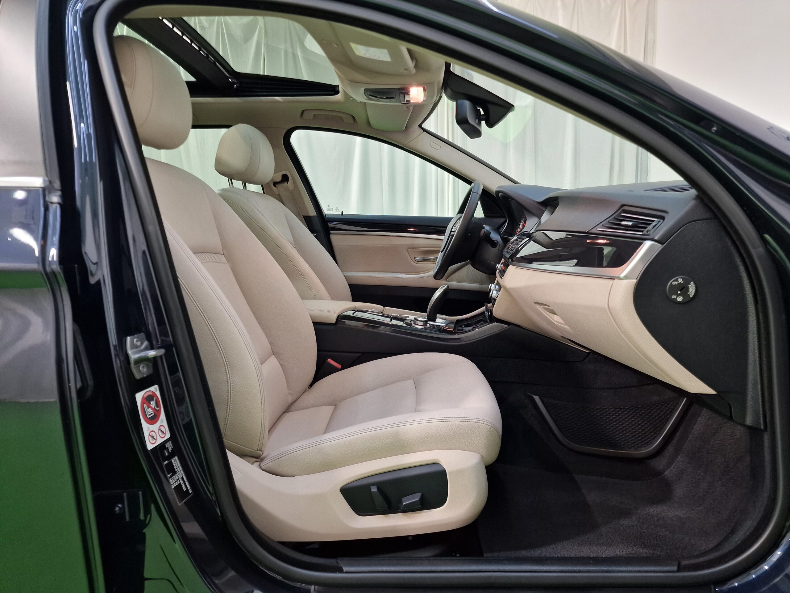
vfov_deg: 58.9
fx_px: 525
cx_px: 395
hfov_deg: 73.9
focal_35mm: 23
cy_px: 296
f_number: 1.8
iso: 200
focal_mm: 6.4
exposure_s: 1/50
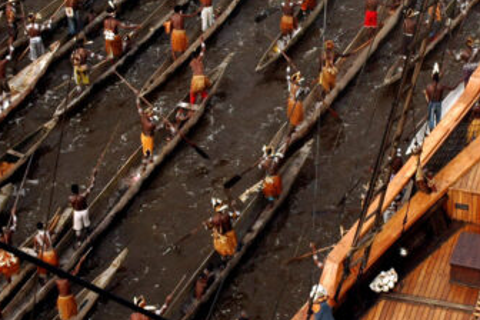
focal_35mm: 106
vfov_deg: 12.9
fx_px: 1415
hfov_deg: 19.2
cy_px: 188
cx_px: 254
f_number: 7.1
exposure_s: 1/250
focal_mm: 31
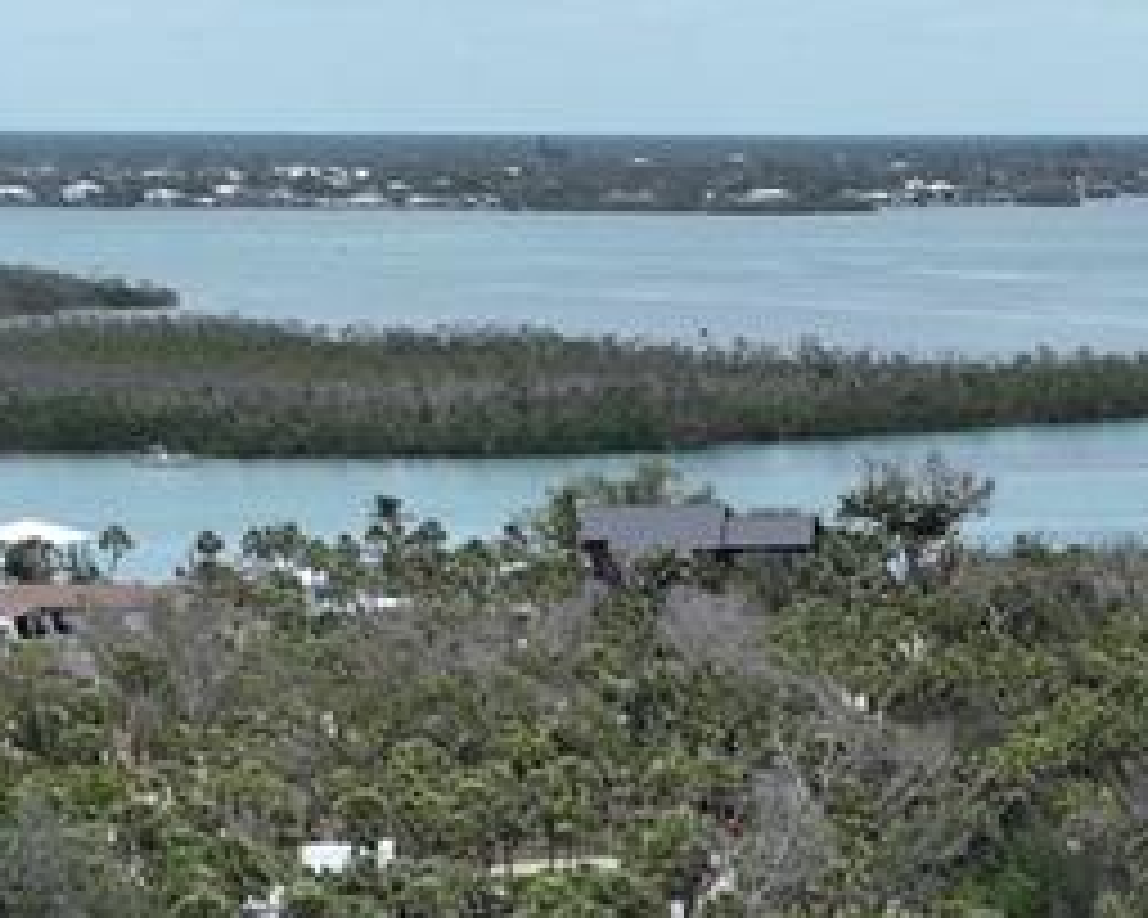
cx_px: 1967
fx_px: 3194
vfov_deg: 14.5
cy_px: 1606
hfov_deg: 17.2
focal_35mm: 94
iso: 100
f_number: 2.8
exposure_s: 1/2000
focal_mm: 12.29
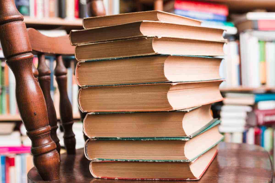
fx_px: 401
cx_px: 138
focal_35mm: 52
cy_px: 92
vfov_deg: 25.8
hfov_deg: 37.9
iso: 160
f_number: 2.8
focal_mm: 35
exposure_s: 1/100
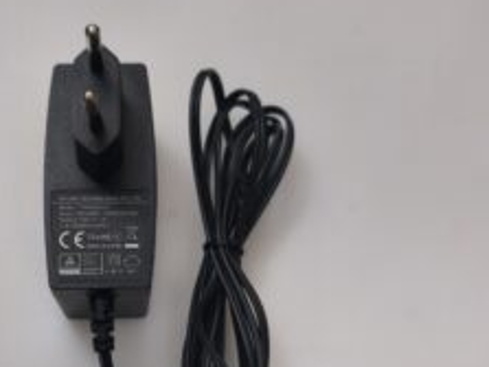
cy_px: 260
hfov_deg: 34.5
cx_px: 153
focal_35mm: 55
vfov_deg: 26.3
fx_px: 777
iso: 400
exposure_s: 1/50
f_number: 1.6
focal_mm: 6.57
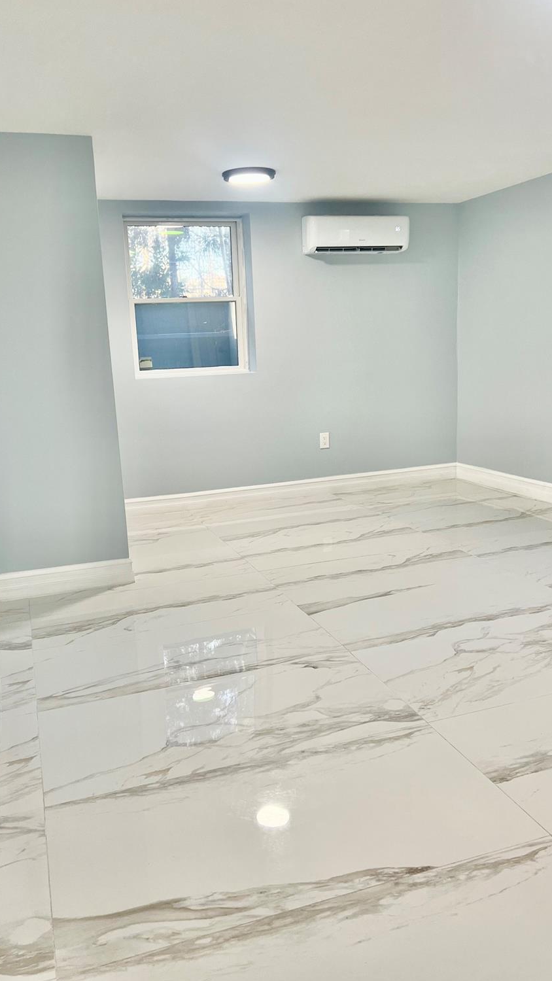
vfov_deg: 66.1
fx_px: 754
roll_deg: +3.2
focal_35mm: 29
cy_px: 485
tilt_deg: -10.0
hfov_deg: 40.2
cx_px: 274
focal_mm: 5.7
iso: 100
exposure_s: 1/120
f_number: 1.5
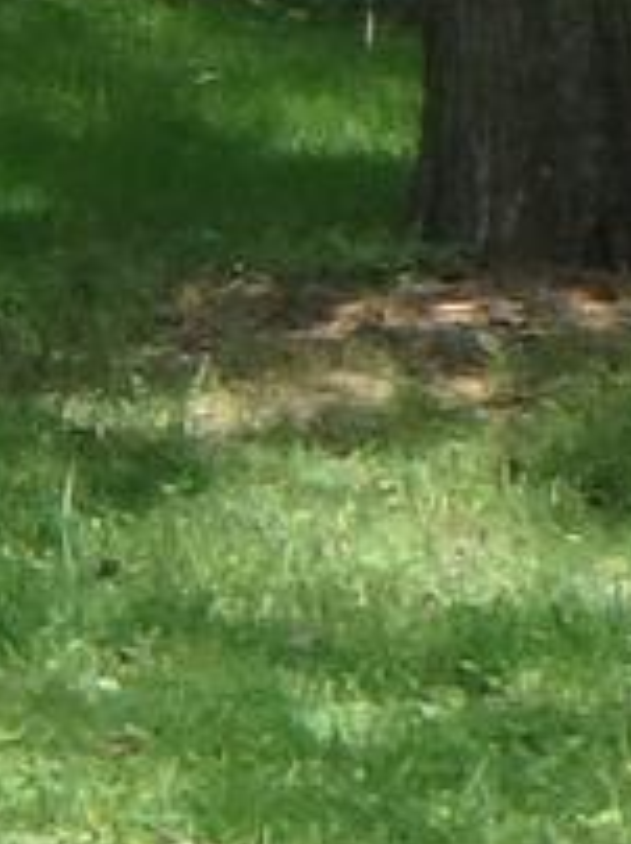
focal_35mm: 396
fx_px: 9645
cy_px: -714
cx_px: -3122
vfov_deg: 4.9
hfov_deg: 3.3
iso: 125
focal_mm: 6.9
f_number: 5.1
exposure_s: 1/160
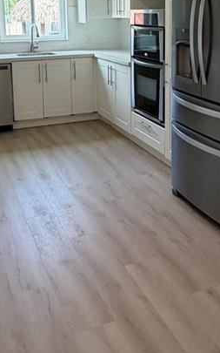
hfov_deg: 29.2
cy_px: 85
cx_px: 112
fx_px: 422
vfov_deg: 43.7
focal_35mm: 44
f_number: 2.2
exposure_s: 1/60
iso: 200
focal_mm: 2.22
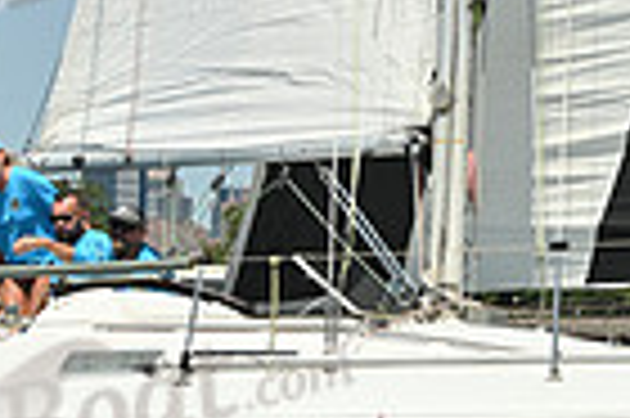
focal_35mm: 291
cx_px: 590
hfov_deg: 7.1
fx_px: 5087
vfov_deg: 4.7
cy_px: 137
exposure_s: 1/1000
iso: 320
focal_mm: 70
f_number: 11
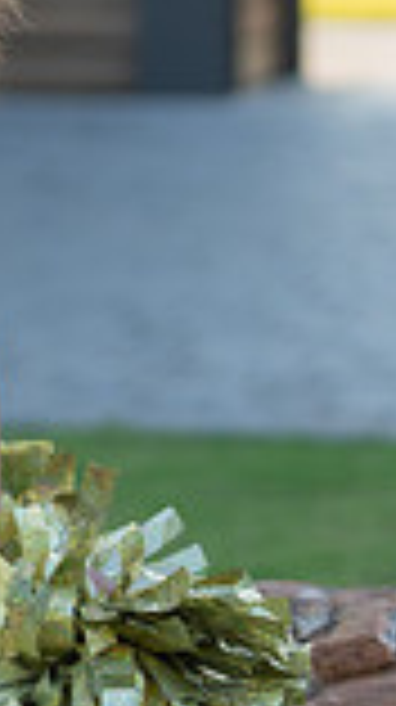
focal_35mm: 302
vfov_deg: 7.1
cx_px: -329
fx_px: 5653
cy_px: 171
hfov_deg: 4.0
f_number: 2.8
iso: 100
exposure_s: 1/400
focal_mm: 70
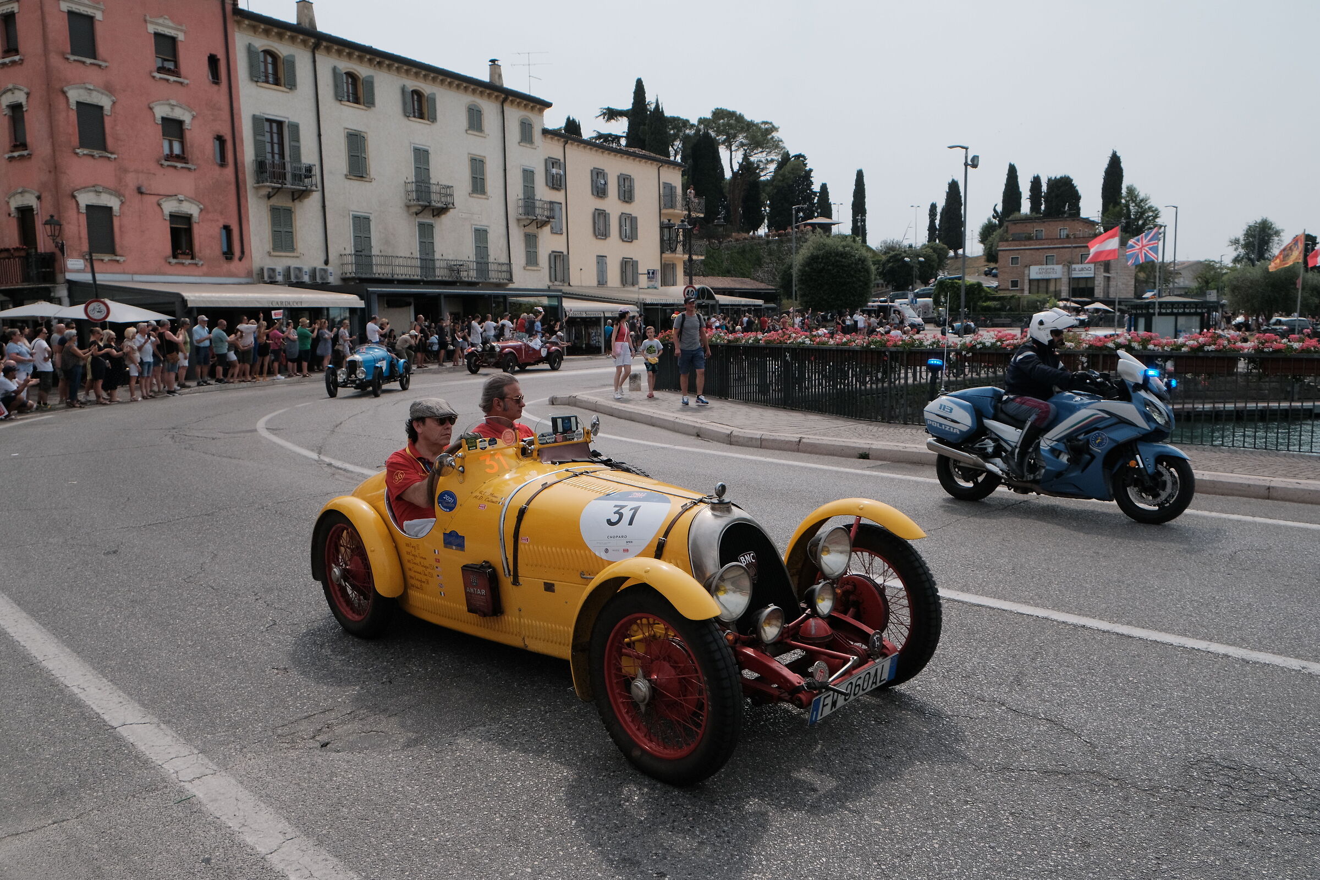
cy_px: 440
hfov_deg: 67.4
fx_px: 990
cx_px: 660
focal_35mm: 27
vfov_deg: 47.9
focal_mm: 18
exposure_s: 1/1800
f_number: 6.4
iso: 640
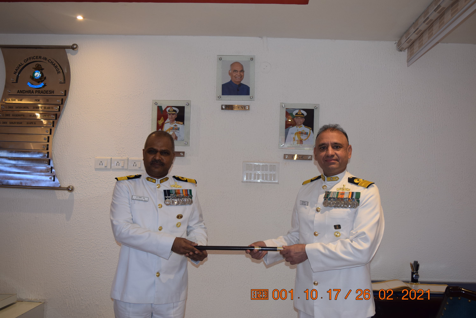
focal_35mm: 34
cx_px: 238
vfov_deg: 38.4
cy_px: 159
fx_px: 457
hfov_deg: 55.1
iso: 800
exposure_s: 1/100
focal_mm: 23
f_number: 5
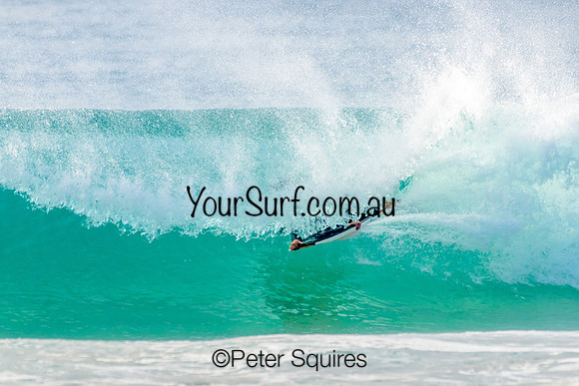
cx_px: 290
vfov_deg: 1.4
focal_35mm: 1000
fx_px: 16086
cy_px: 193
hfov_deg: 2.1
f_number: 11
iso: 1400
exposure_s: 1/2000
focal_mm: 1000
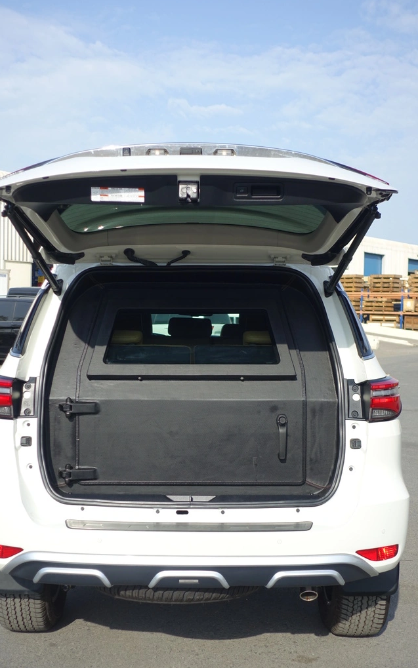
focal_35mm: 45
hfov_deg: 28.6
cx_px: 200
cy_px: 333
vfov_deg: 44.4
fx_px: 820
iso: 125
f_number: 5.6
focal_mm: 16.17
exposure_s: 1/250
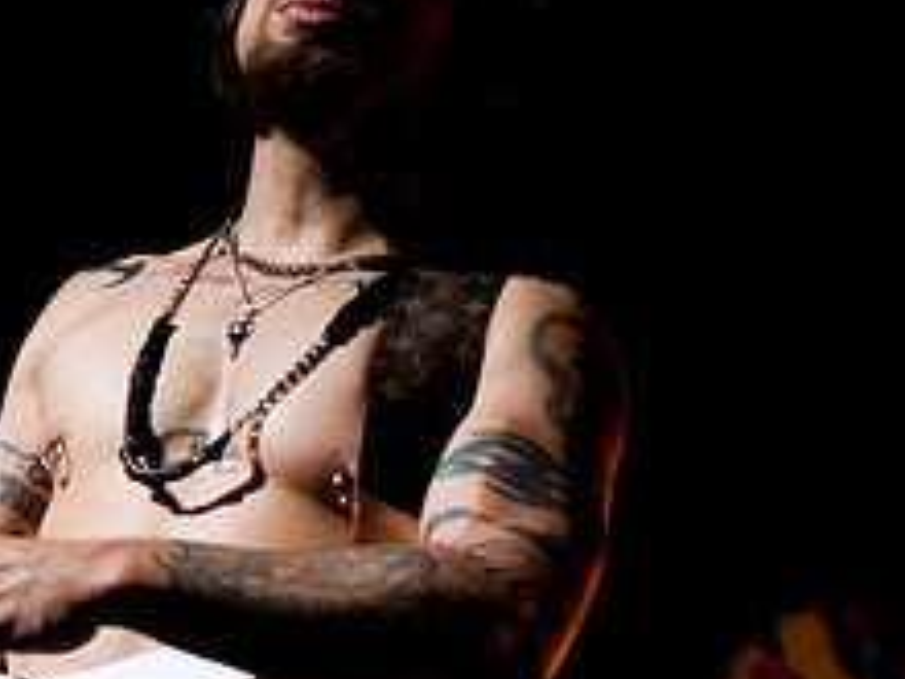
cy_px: 241
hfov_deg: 12.7
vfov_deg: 9.8
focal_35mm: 152
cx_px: -197
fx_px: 3974
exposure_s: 1/250
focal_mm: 40
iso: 800
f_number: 3.5
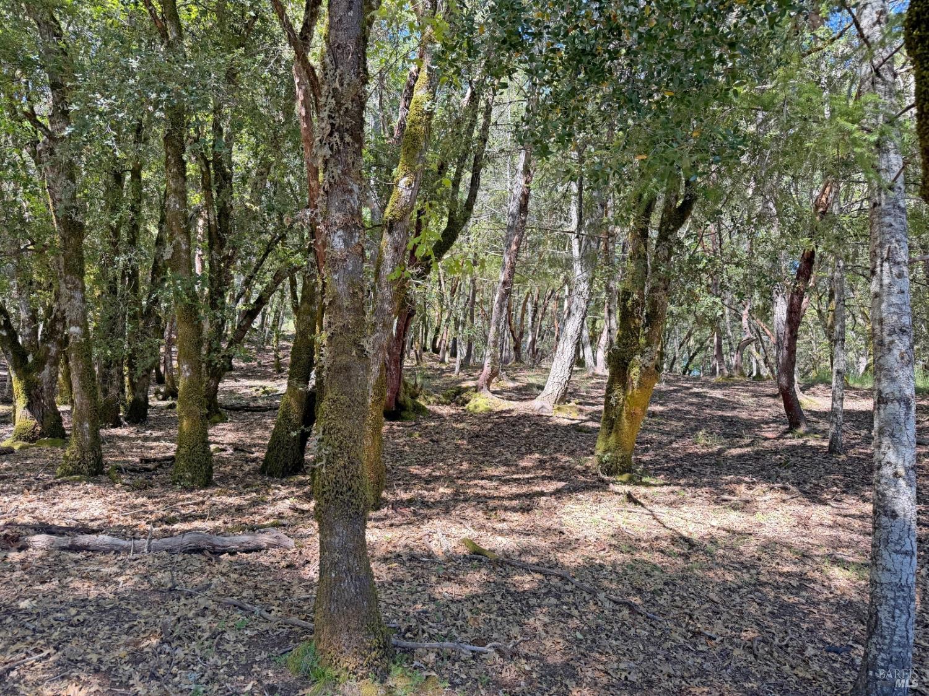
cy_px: 348
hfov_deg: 71.6
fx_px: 644
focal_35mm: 24
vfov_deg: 56.8
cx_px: 464
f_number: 1.78
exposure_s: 1/210
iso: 80
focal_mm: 6.76
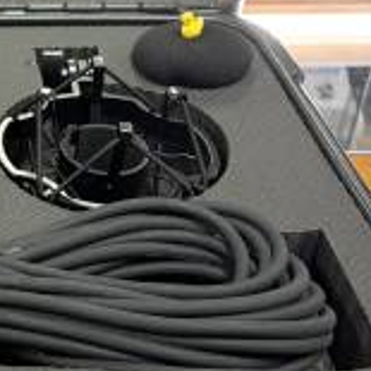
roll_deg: +0.5
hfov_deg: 20.7
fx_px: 934
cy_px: 129
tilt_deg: -31.3
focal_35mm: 77
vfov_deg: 22.4
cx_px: -93
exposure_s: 1/60
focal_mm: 5.96
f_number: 1.6
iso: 160
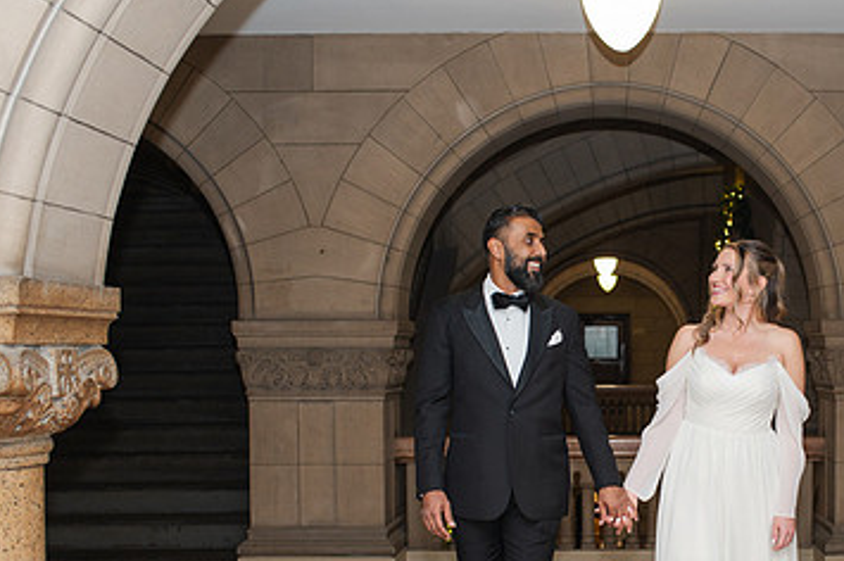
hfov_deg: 33.3
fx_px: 1382
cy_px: 411
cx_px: 633
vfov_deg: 22.8
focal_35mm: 59
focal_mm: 35
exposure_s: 1/200
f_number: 3.5
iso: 1000
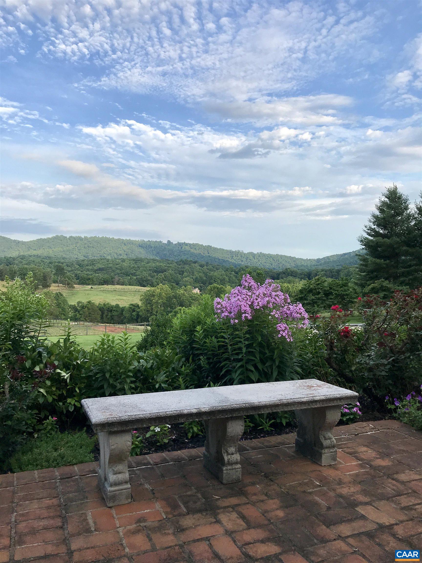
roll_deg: -0.4
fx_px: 455
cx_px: 211
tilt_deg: +1.3
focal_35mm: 28
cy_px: 282
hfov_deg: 49.7
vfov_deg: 63.4
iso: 20
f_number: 1.8
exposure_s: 1/812
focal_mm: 3.99
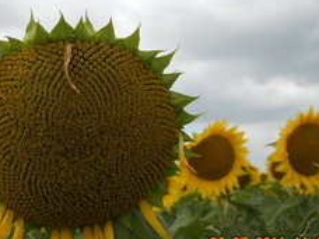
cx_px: 106
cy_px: 99
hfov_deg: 30.5
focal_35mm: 63
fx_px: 581
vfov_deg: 23.3
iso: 80
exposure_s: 1/320
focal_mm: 6.72
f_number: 5.5
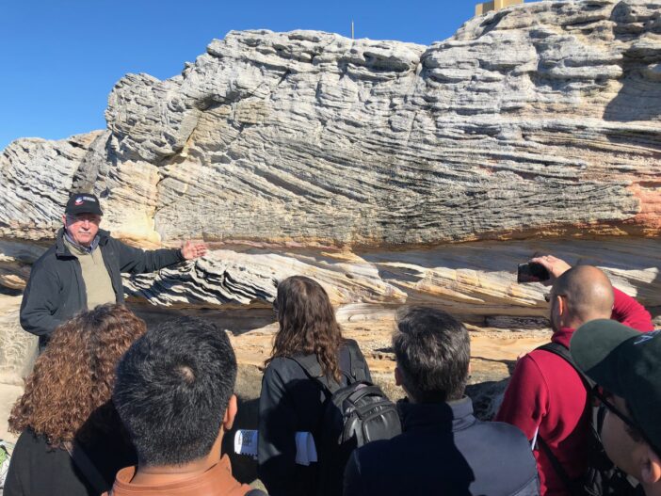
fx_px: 535
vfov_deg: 49.8
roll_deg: +0.1
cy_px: 248
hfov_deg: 63.4
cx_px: 330
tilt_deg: -2.2
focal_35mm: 28
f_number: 1.8
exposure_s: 1/1869
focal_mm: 3.99
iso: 20
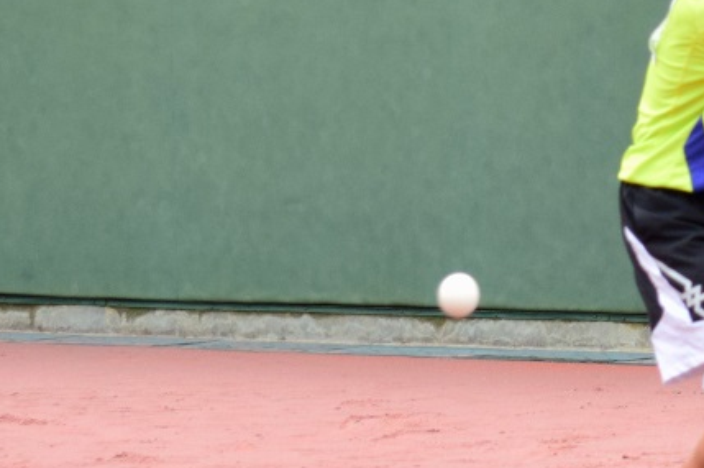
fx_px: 5879
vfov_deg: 4.6
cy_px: 158
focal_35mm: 301
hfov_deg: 6.8
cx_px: 689
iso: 640
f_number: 4.5
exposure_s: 1/2000
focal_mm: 86
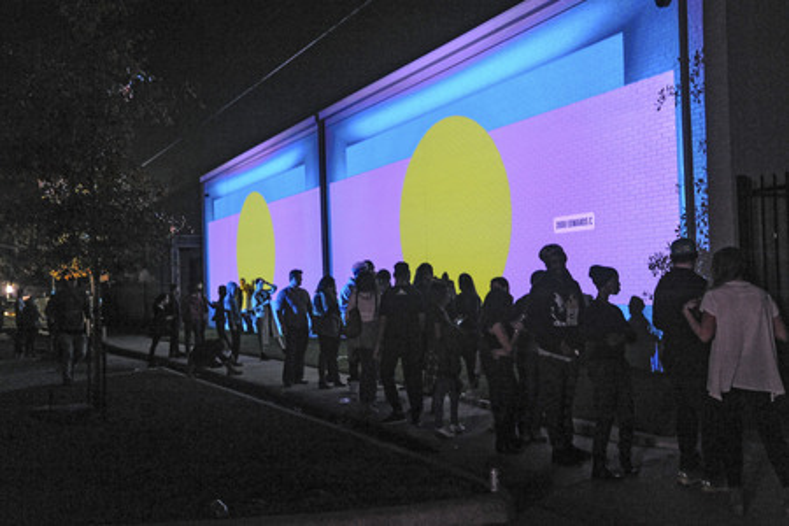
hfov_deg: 54.4
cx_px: 394
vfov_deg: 37.9
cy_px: 263
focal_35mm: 35
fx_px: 767
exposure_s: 1/250
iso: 6400
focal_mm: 35
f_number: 2.8
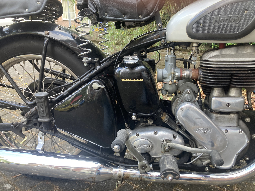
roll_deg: -1.4
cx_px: 128
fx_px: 206
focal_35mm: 28
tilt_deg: -18.5
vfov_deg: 49.7
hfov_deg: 63.4
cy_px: 96
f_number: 1.8
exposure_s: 1/100
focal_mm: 3.99
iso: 50
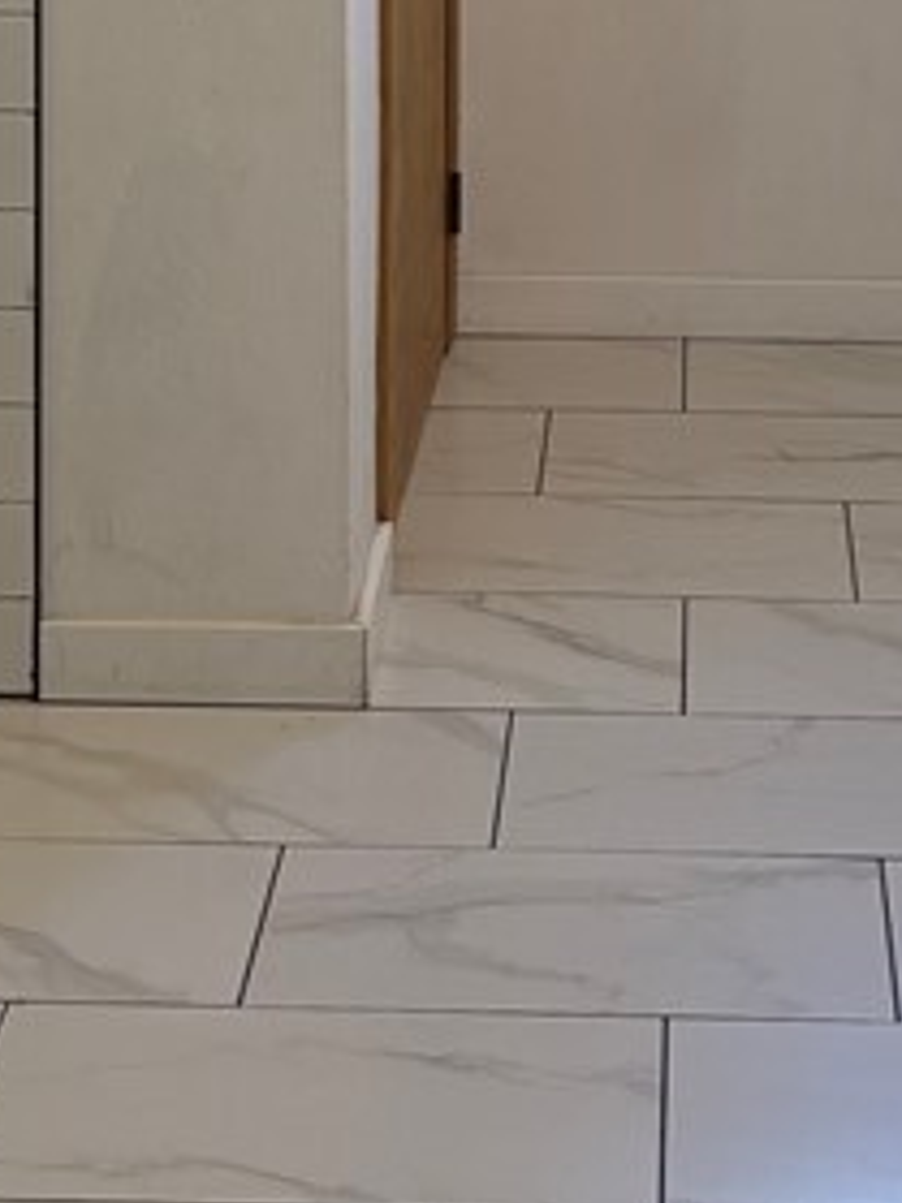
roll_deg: -0.9
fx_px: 3060
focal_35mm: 88
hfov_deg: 16.7
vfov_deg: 20.1
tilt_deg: -4.5
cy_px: -423
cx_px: 626
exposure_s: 1/228
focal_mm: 6.76
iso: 125
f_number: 1.78
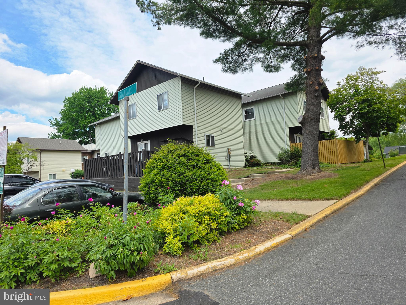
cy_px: 152
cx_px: 203
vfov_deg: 58.9
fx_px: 270
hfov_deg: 73.9
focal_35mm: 23
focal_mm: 6.3
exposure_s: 1/5608
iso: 80
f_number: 1.7
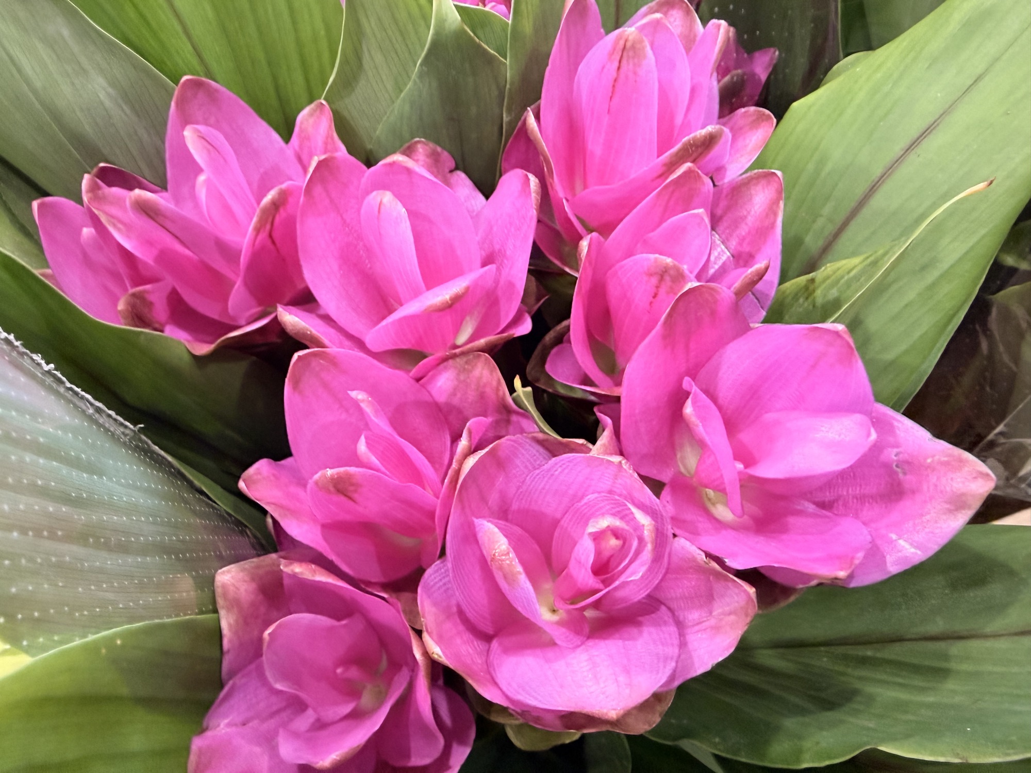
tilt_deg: -53.5
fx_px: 715
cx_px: 516
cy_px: 386
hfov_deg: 71.6
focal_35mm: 24
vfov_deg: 56.8
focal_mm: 2.22
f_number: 2.2
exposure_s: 1/50
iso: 320
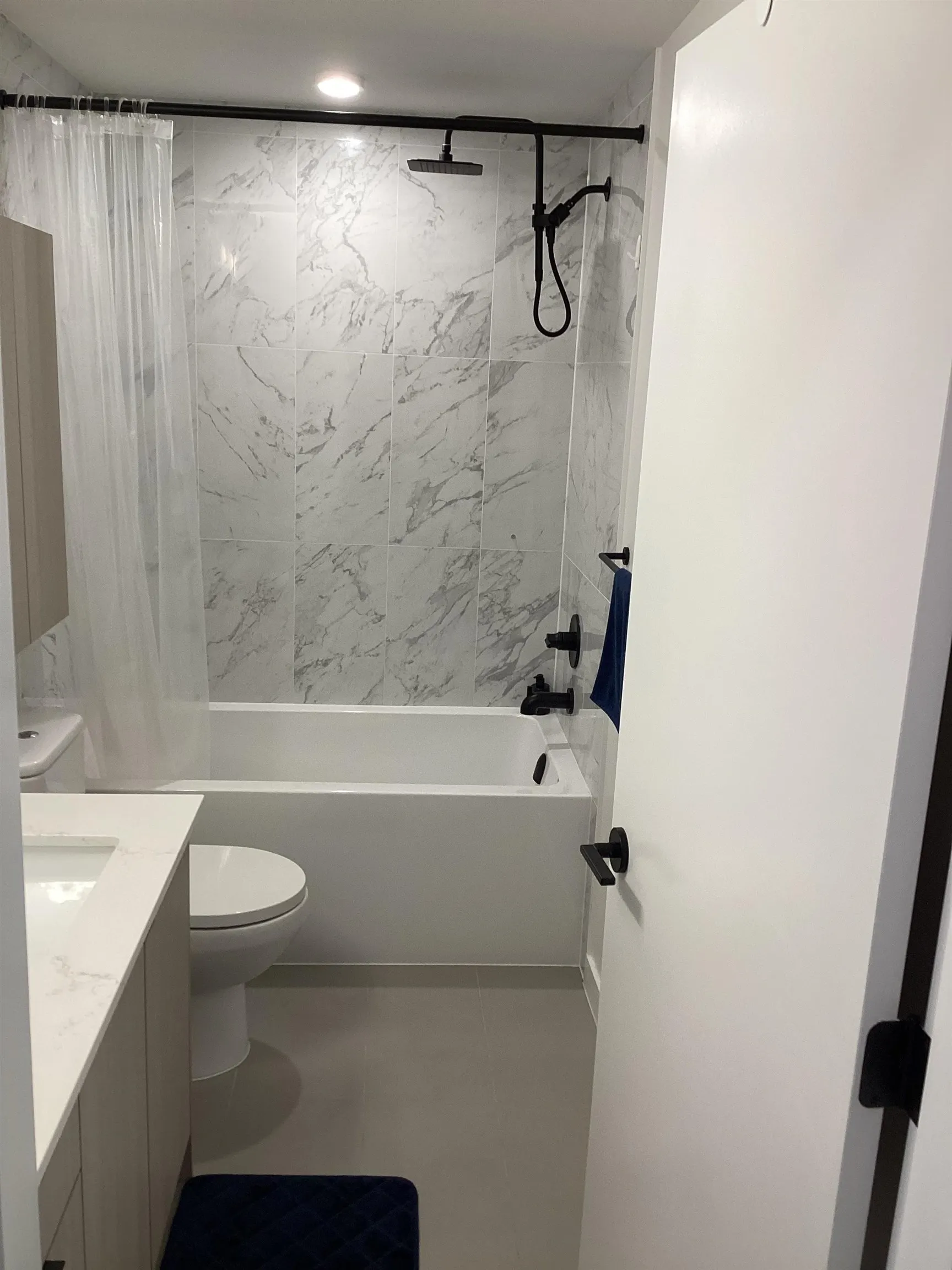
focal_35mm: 31
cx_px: 476
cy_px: 635
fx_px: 1137
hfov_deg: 45.4
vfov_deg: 58.4
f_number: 2.4
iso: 80
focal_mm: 3.3
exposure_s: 1/60
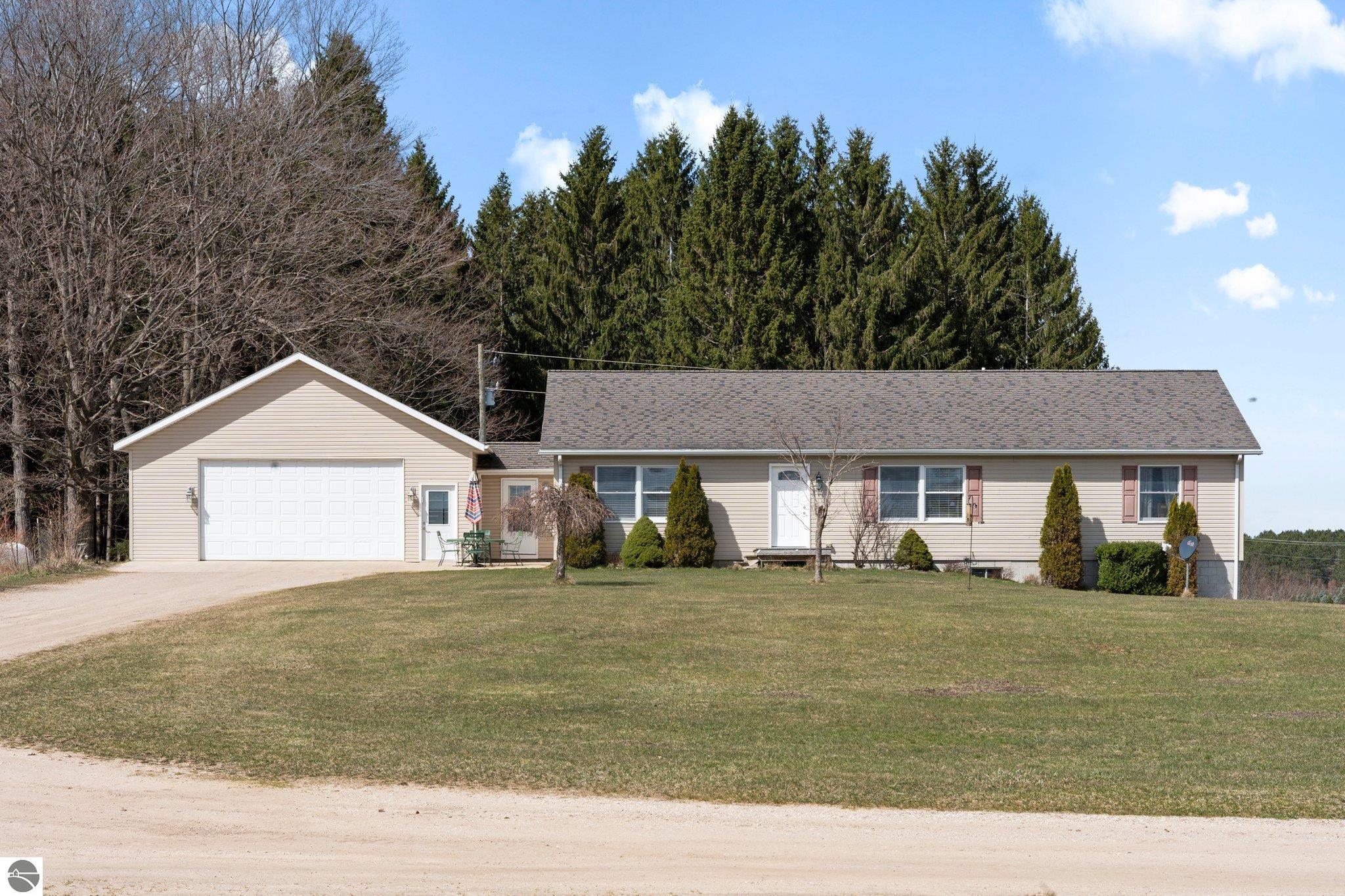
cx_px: 672
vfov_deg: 22.5
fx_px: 2256
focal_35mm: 60
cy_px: 448
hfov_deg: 33.2
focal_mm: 60.4
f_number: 16
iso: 320
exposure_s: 1/320
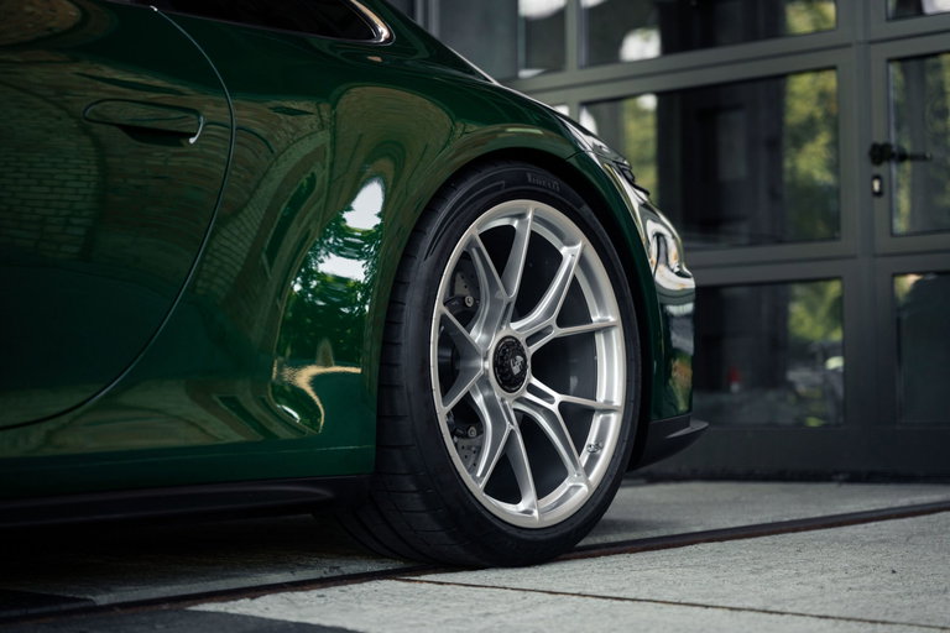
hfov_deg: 28.8
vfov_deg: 19.5
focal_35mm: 70
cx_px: 475
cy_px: 316
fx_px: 1847
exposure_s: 1/250
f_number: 2.8
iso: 500
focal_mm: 70
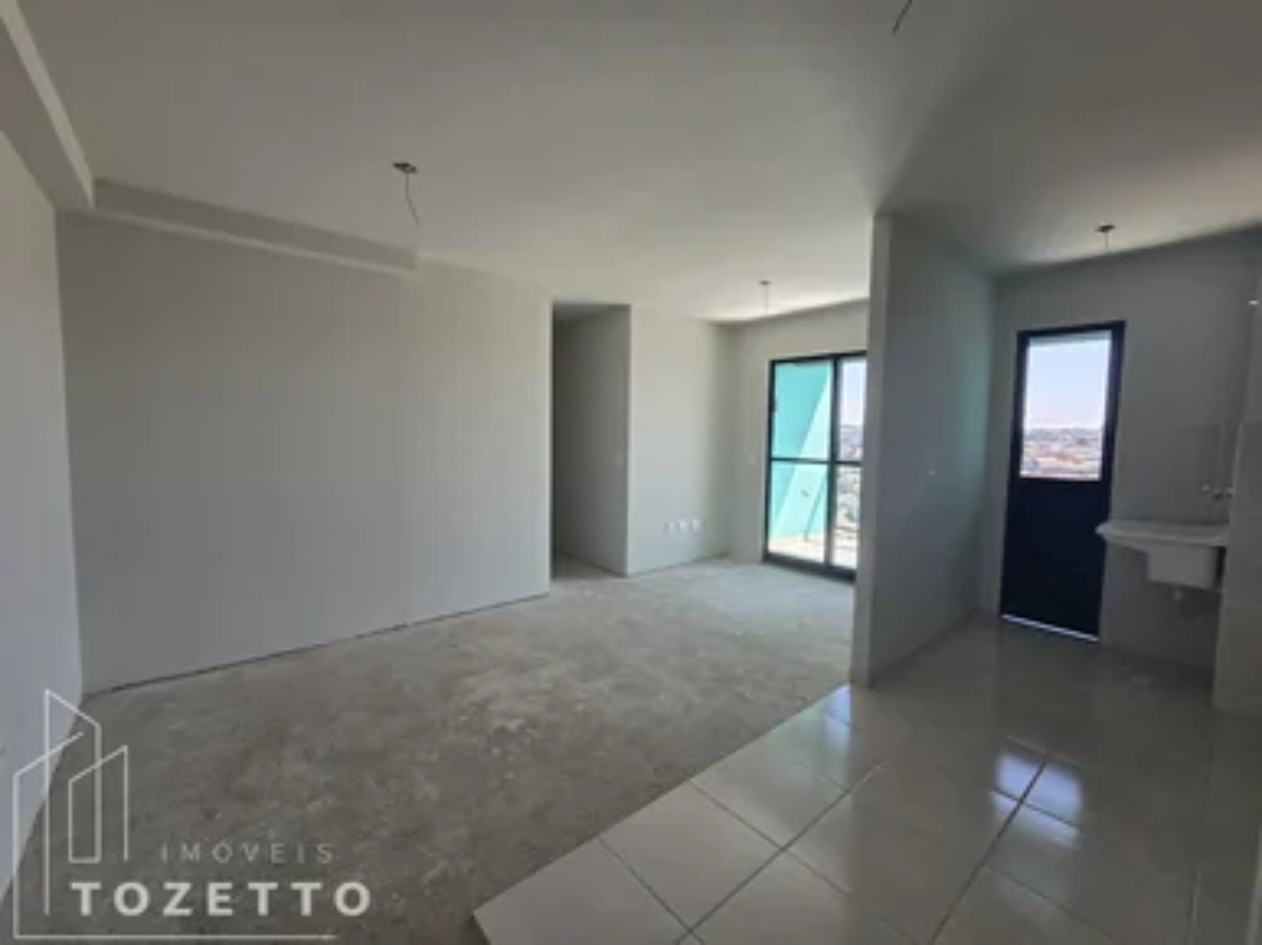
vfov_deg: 89.9
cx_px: 631
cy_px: 472
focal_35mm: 13
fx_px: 474
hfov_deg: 106.2
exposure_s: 1/216
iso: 50
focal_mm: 2.2
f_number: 2.2
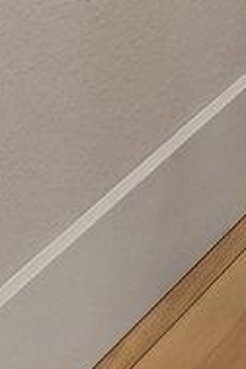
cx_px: 1408
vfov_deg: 9.0
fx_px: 1558
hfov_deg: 5.4
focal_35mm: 152
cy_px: -930
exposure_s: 1/200
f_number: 8
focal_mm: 14
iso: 640
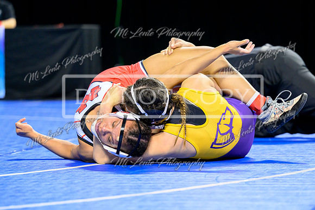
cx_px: 171
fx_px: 1426
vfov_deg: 8.4
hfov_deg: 12.6
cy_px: 126
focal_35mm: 163
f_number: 2.8
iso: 3200
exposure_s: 1/1000
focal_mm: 130
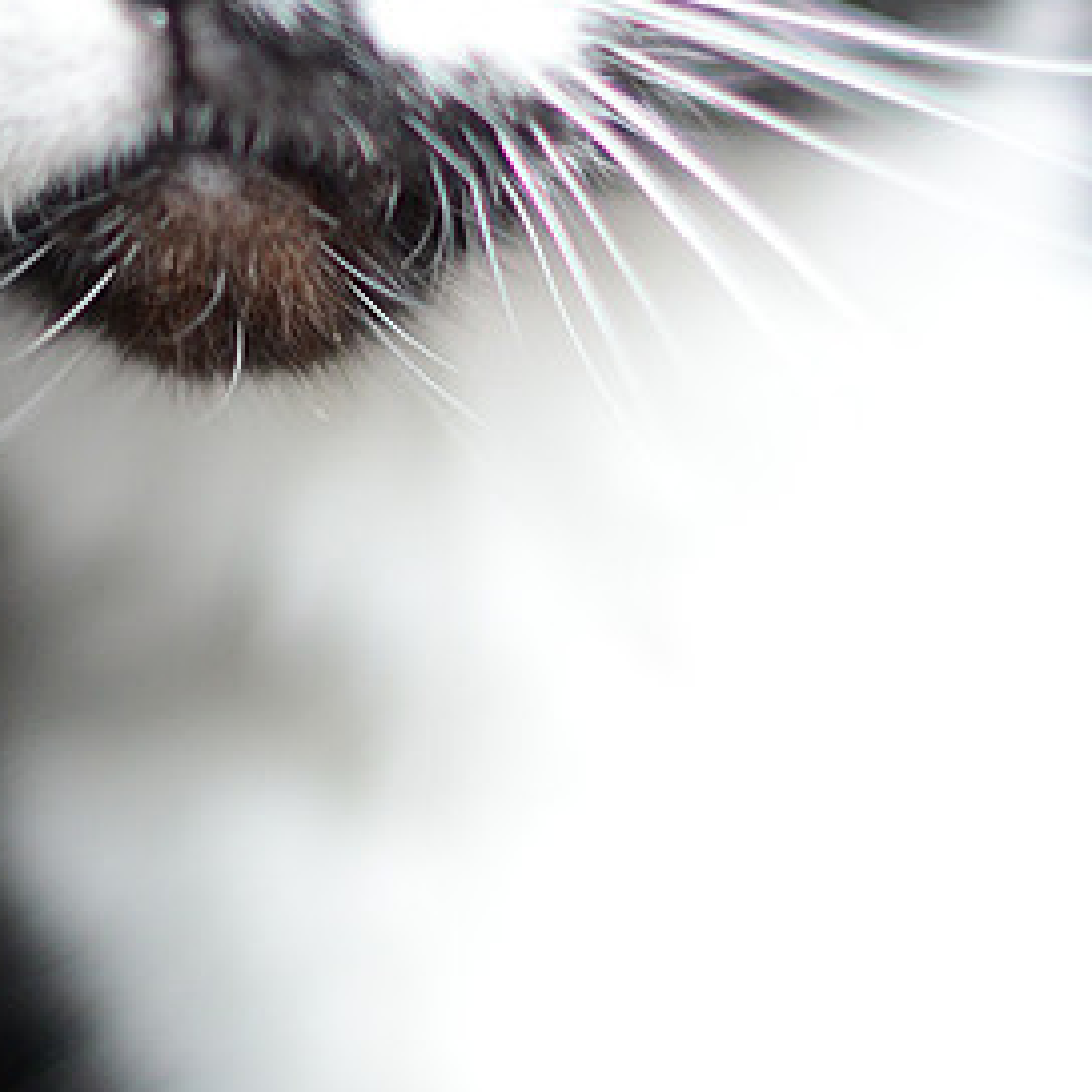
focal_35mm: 199
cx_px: 239
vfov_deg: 8.8
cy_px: 273
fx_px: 7102
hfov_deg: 8.8
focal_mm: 50
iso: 640
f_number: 1.6
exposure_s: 1/500
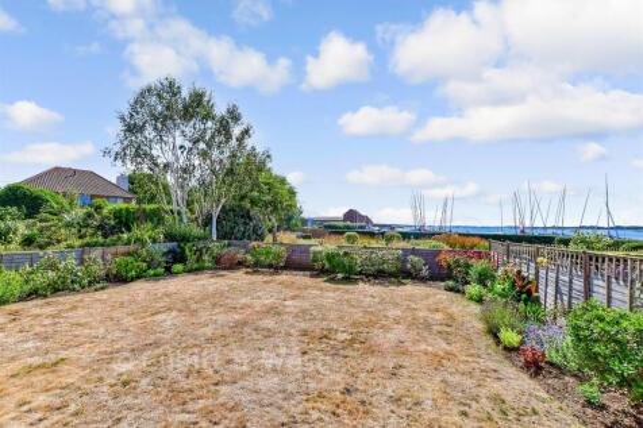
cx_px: 322
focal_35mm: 15
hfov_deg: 100.4
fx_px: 268
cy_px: 214
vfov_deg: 77.3
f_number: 8
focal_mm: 10
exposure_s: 1/640
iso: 250
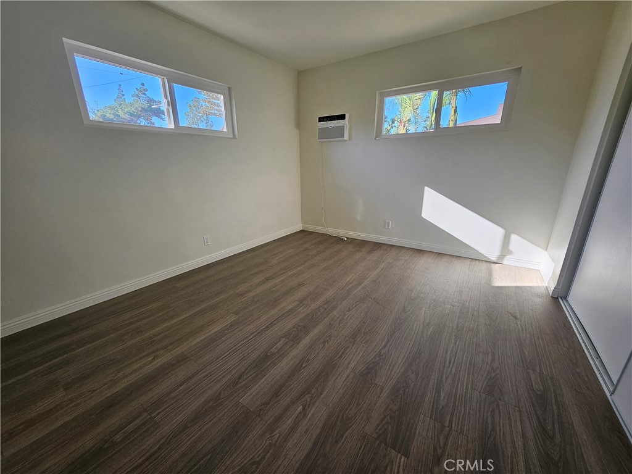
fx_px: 237
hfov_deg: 106.2
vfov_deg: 89.9
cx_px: 316
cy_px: 237
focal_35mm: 13
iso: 40
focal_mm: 1.74
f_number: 2.2
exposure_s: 1/120
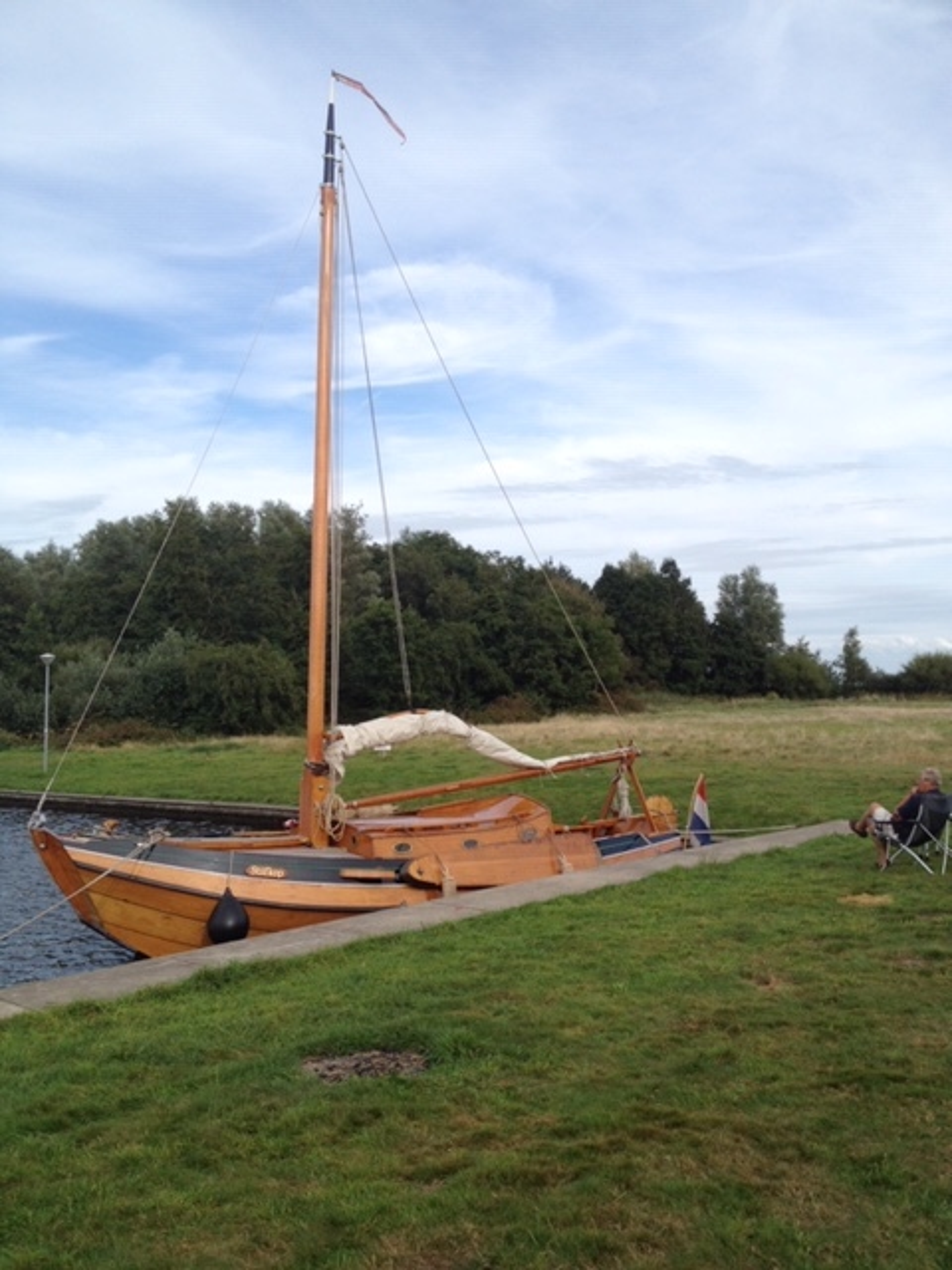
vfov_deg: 52.6
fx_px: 1283
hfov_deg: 40.7
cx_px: 476
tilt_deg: +3.1
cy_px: 635
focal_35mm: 35
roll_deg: +2.6
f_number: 2.4
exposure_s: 1/1104
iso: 50
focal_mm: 4.28
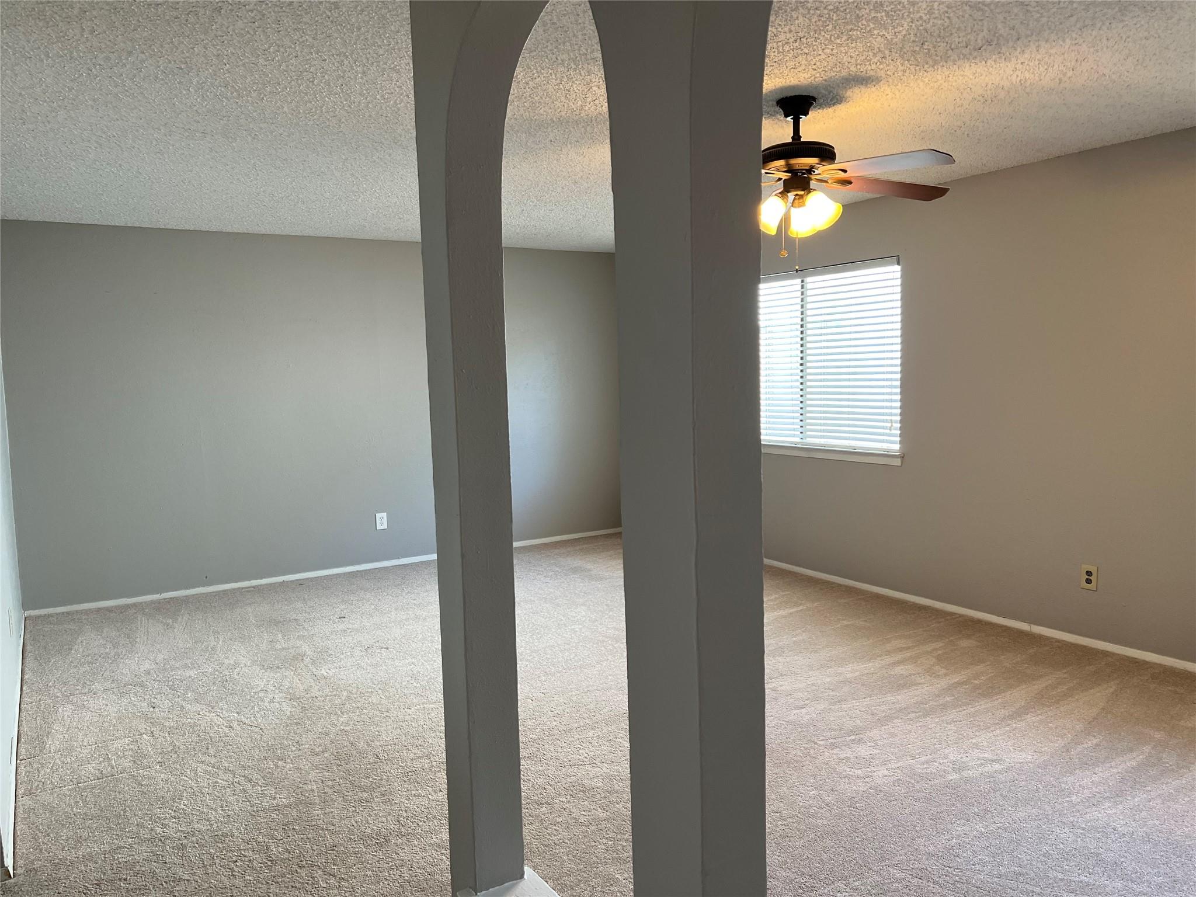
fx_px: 898
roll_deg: +2.0
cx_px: 598
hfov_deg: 67.3
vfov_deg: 53.1
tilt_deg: -4.6
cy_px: 448
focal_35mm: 26
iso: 125
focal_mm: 5.7
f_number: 1.5
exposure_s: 1/120
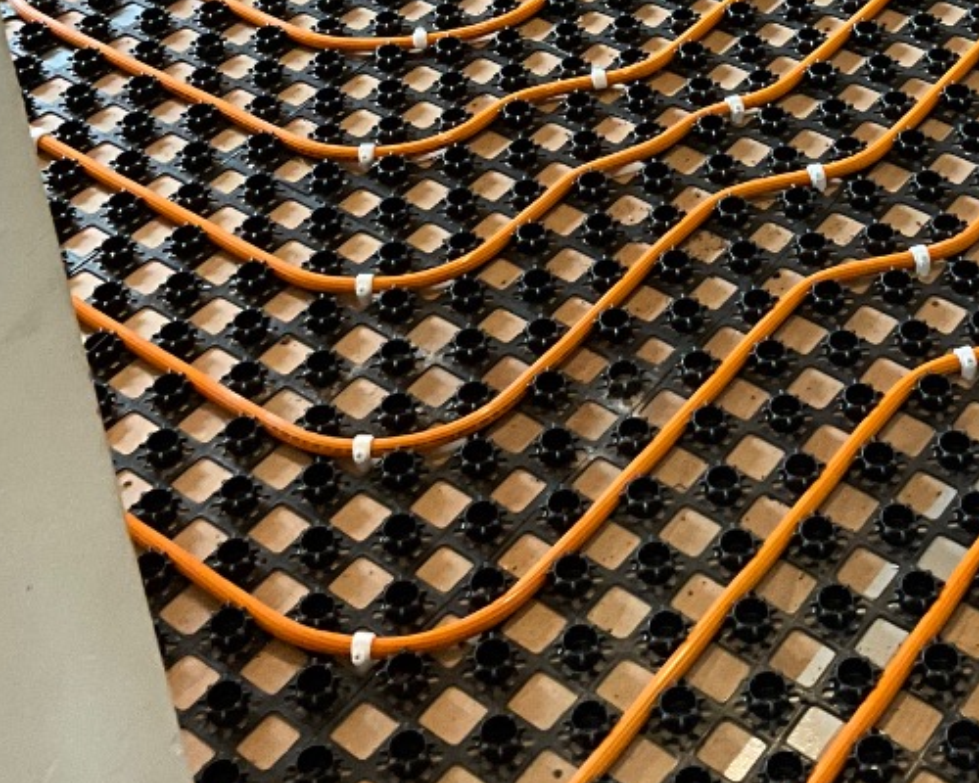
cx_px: 717
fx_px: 1970
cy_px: -174
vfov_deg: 20.9
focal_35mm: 68
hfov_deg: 27.6
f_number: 1.8
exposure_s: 1/60
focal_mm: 3
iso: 250
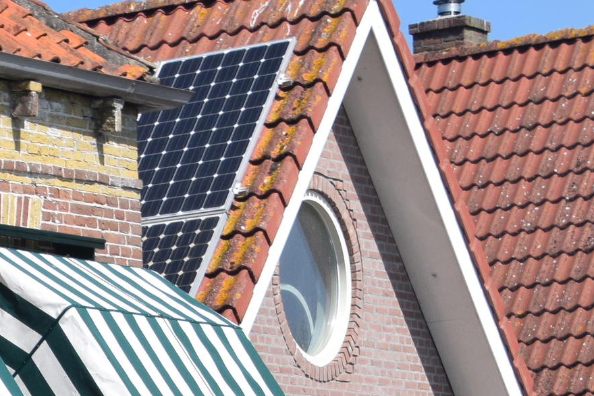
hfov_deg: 8.8
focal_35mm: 229
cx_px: -277
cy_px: 641
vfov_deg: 5.9
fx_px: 3780
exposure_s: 1/400
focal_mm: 35
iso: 200
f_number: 10
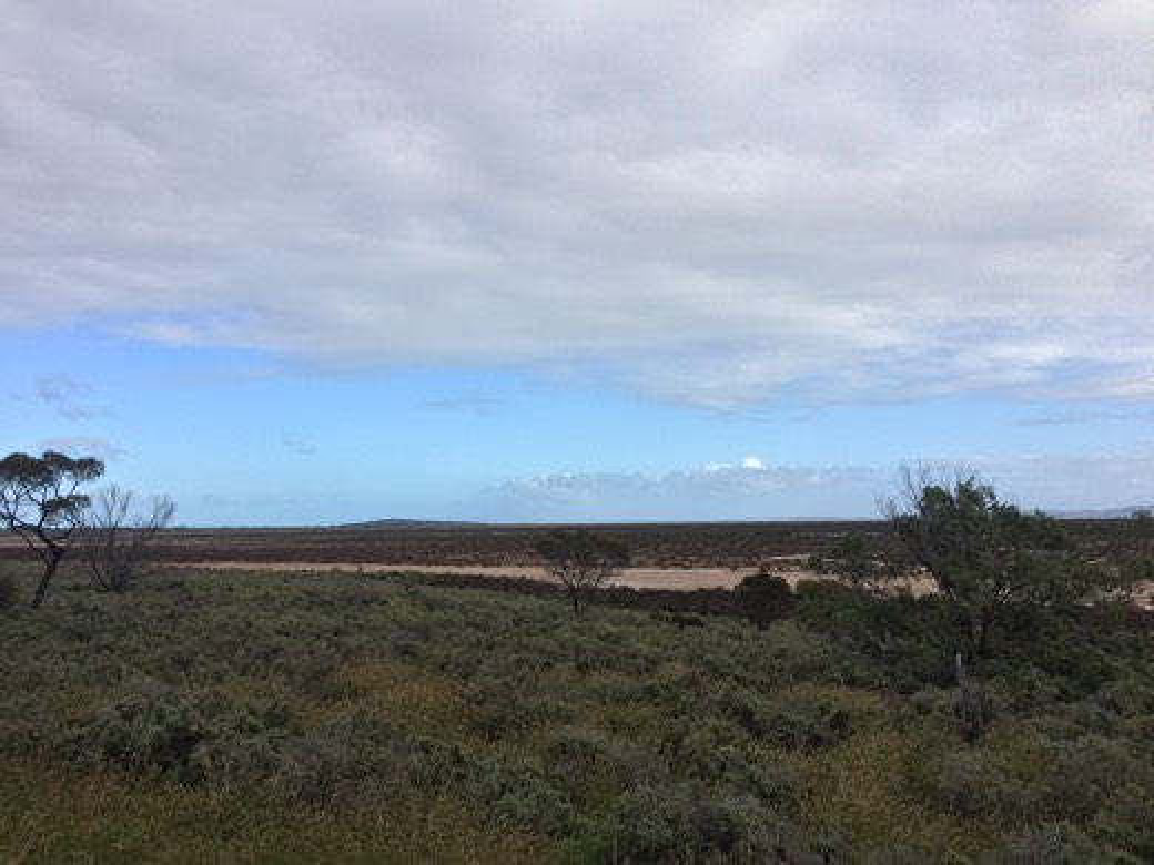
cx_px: 577
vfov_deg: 48.2
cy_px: 432
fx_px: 967
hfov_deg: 61.7
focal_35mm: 29
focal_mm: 4.15
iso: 32
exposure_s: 1/1953
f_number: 2.2
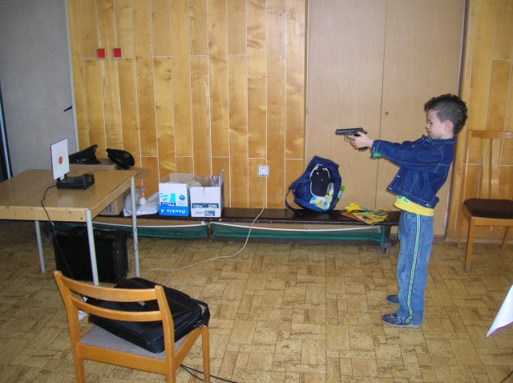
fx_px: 503
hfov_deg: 54.0
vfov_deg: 41.7
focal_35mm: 34
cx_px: 256
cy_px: 192
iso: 186
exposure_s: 1/60.1
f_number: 2.9
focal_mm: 5.7
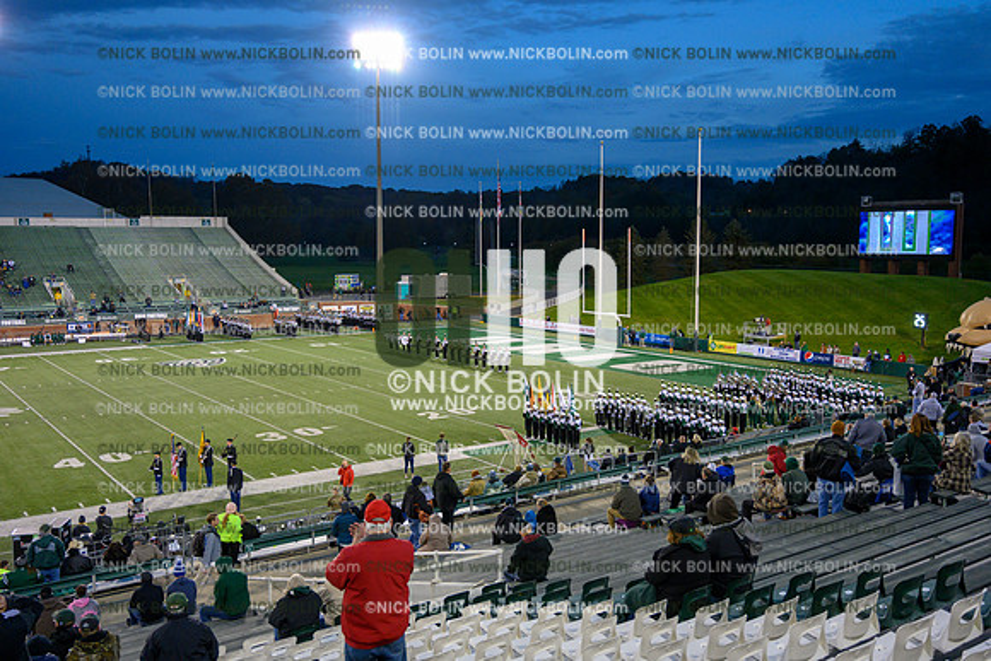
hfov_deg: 57.2
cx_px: 496
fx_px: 909
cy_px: 330
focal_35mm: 33
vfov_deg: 40.0
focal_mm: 33
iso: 2000
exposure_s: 1/400
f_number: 4
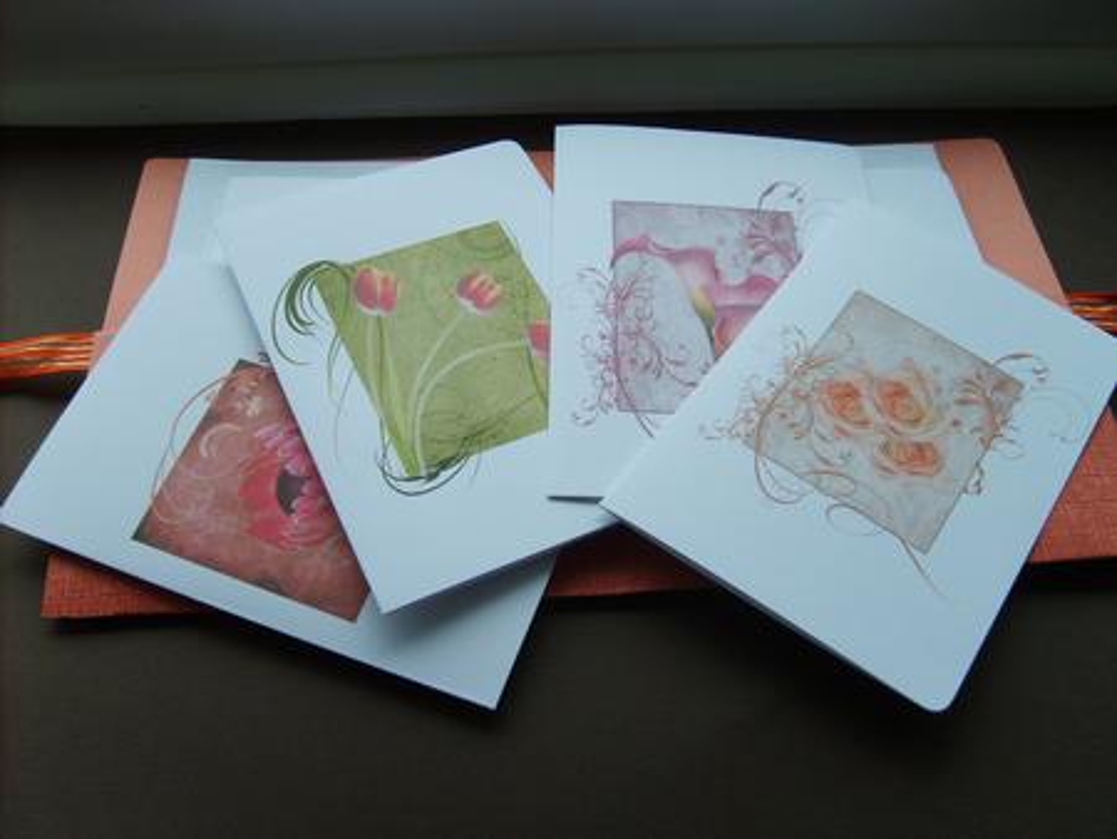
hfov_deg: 52.6
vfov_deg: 40.7
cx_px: 558
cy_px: 420
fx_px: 1130
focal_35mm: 35
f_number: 2.8
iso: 50
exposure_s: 1/45
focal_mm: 5.8
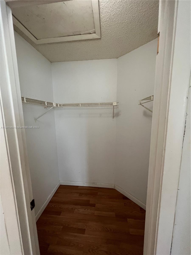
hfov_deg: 89.9
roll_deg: +1.9
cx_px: 96
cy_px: 128
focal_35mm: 13
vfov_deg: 106.2
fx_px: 96
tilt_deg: -8.9
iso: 160
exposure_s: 1/60
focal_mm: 1.57
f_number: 1.8
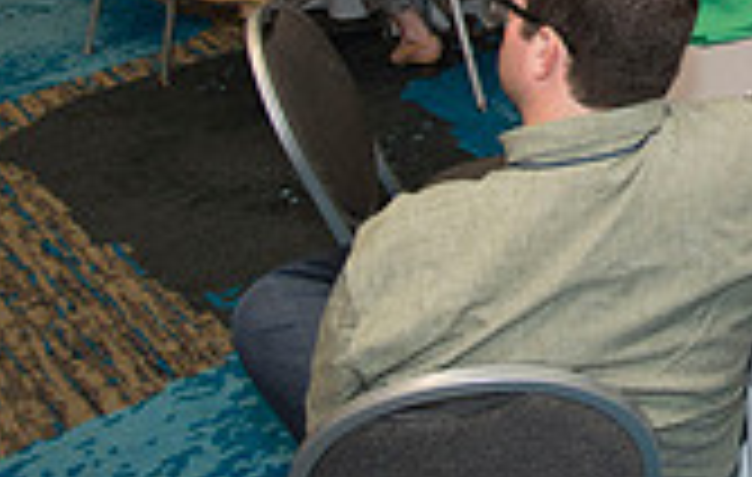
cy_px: -278
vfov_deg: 16.0
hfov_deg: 23.0
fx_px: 1523
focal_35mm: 74
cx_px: 1099
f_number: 5
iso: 1250
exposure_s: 1/160
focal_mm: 20
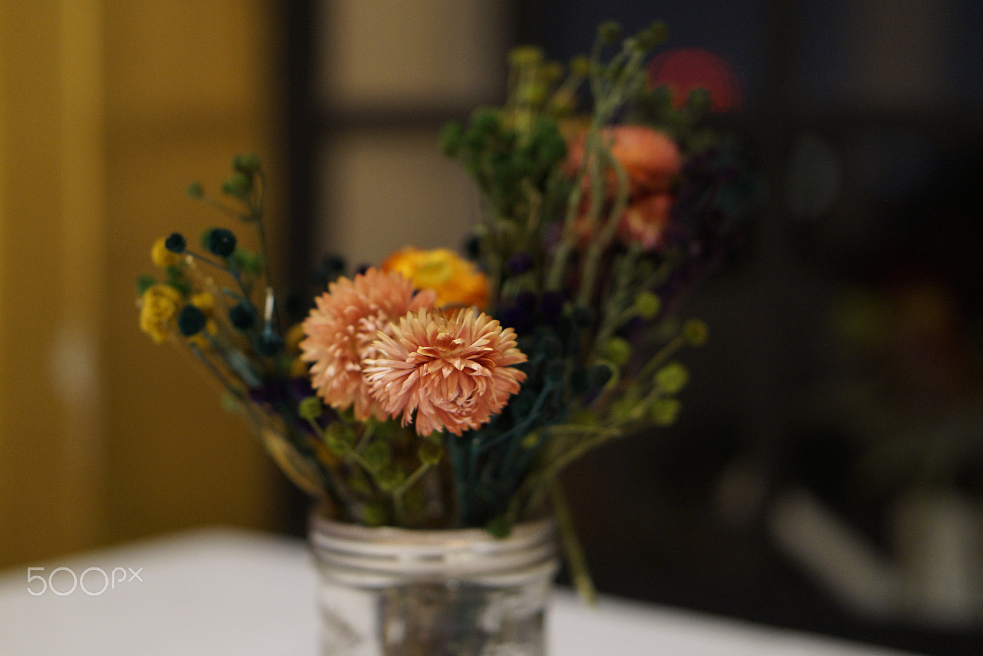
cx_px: 487
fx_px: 2075
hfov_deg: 26.7
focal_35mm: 76
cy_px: 331
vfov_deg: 17.9
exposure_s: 1/10
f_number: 1.8
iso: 800
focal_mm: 50
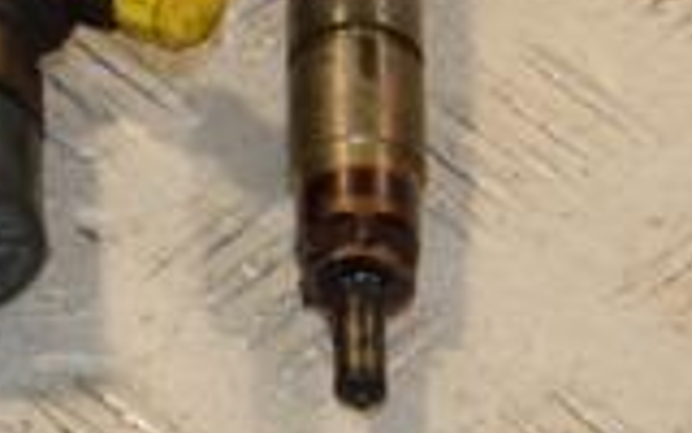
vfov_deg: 4.4
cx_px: -294
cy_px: 108
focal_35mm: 299
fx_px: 5639
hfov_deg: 6.9
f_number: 9
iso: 800
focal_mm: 52
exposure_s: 1/200
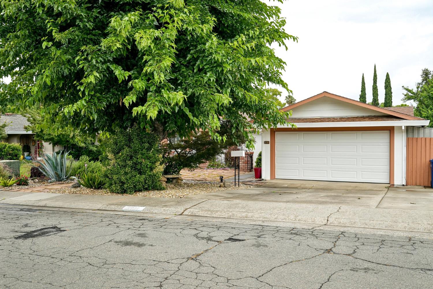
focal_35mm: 32
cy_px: 144
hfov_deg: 58.0
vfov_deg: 40.5
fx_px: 391
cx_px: 216
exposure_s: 1/50
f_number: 10
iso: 400
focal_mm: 32.5
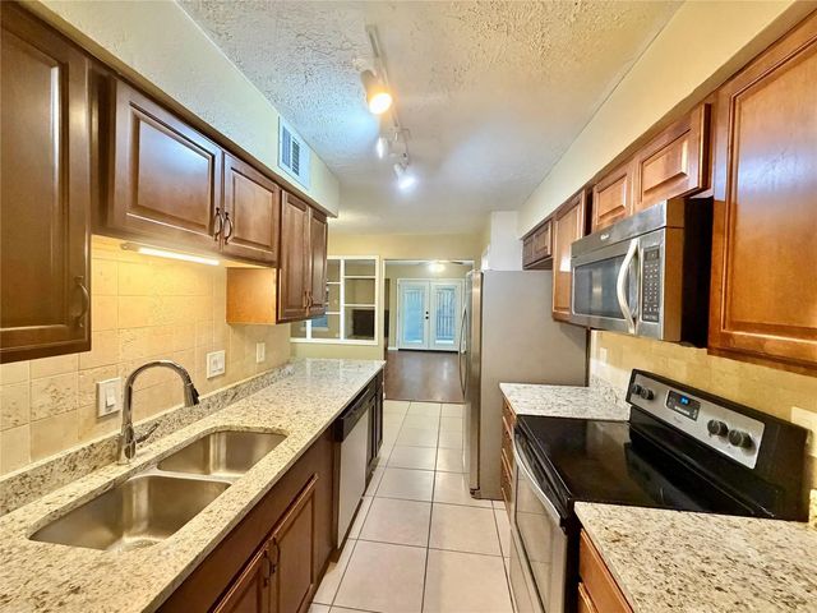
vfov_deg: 85.7
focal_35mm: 14
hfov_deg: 102.1
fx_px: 330
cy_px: 306
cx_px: 408
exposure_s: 1/60
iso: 500
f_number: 2.2
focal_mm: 2.22
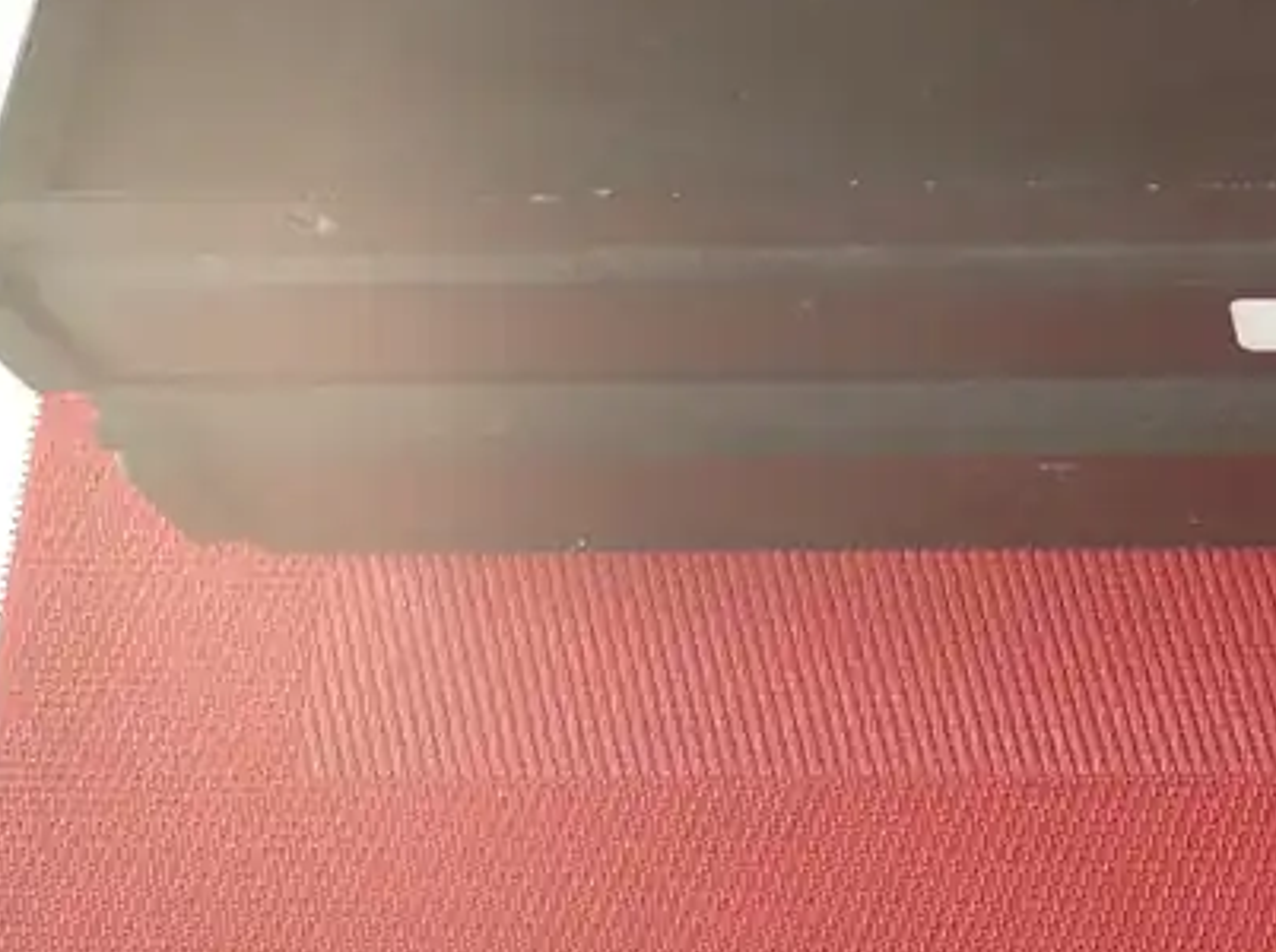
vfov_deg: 16.8
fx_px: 3201
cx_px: 1419
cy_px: 178
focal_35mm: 87
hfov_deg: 21.3
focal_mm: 4.28
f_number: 2.4
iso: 80
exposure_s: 1/120
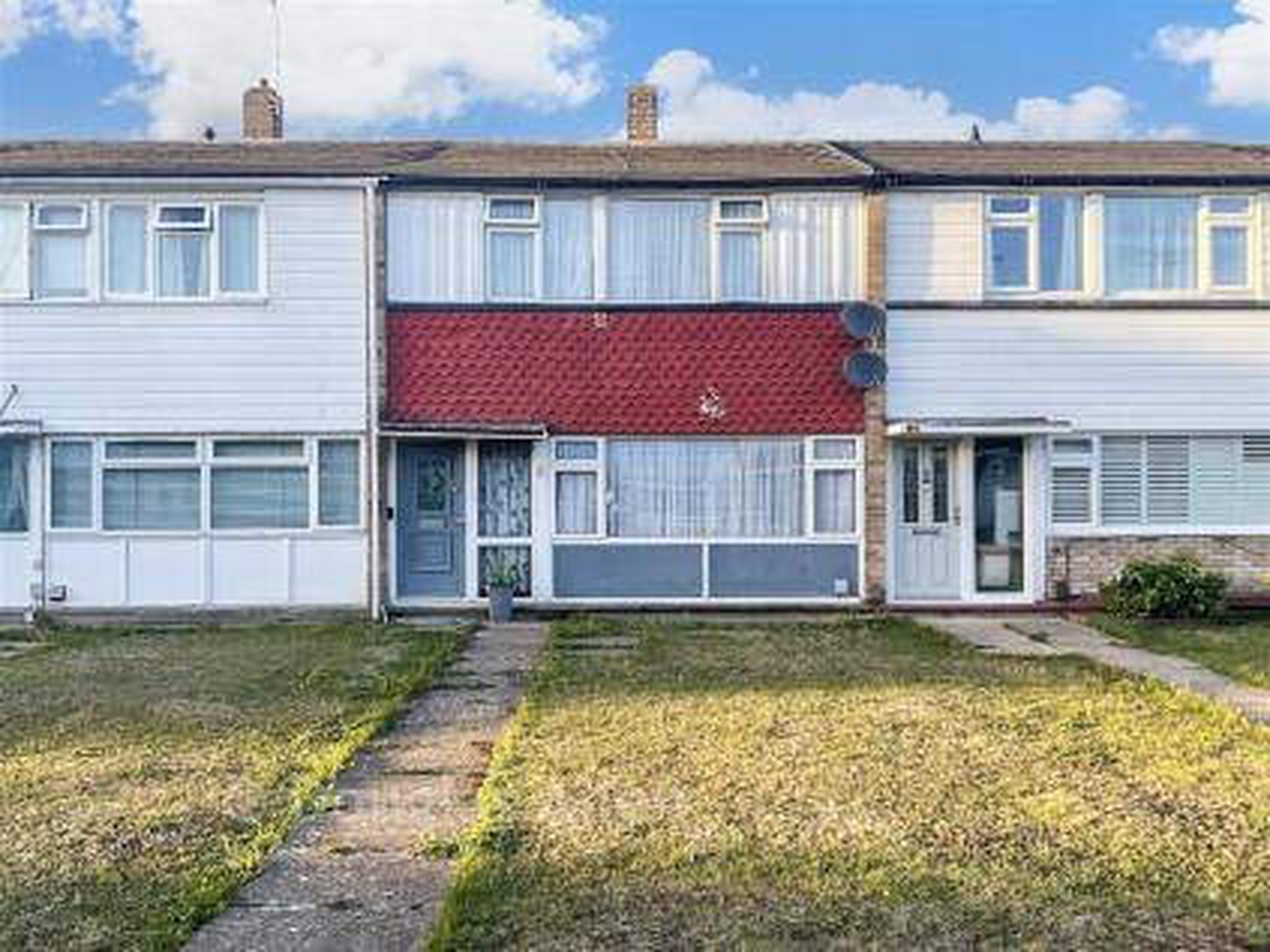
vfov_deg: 48.2
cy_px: 476
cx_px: 635
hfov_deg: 61.7
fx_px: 1064
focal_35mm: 29
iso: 16
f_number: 1.8
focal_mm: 3
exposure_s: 1/320
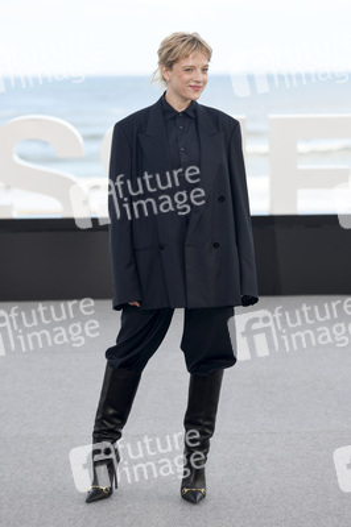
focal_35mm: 98
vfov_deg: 20.8
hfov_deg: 13.9
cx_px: 176
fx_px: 1436
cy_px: 264
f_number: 4
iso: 320
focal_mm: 98
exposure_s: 1/800
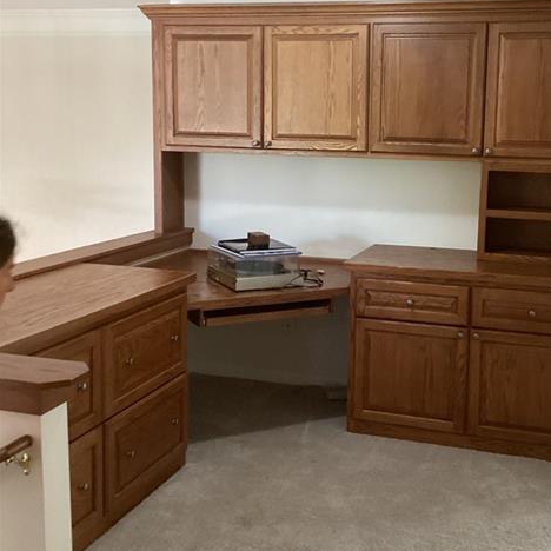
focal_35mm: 45
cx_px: 338
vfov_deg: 37.4
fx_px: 810
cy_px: 218
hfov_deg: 37.4
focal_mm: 3.3
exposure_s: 1/40
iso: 320
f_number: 2.4
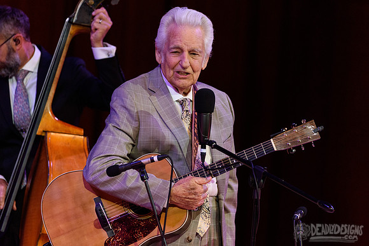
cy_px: 119
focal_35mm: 413
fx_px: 4238
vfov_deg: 3.3
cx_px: 188
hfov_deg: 5.0
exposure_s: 1/400
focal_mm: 390
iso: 2500
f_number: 6
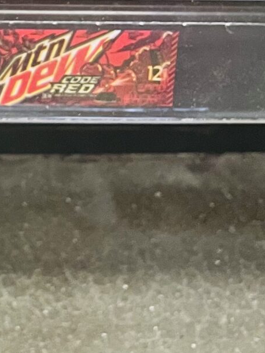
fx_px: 1113
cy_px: -176
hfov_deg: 12.3
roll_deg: -0.6
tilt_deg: -39.3
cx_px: -235
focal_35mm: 109
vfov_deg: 16.5
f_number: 1.6
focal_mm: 4.2
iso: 200
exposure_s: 1/60
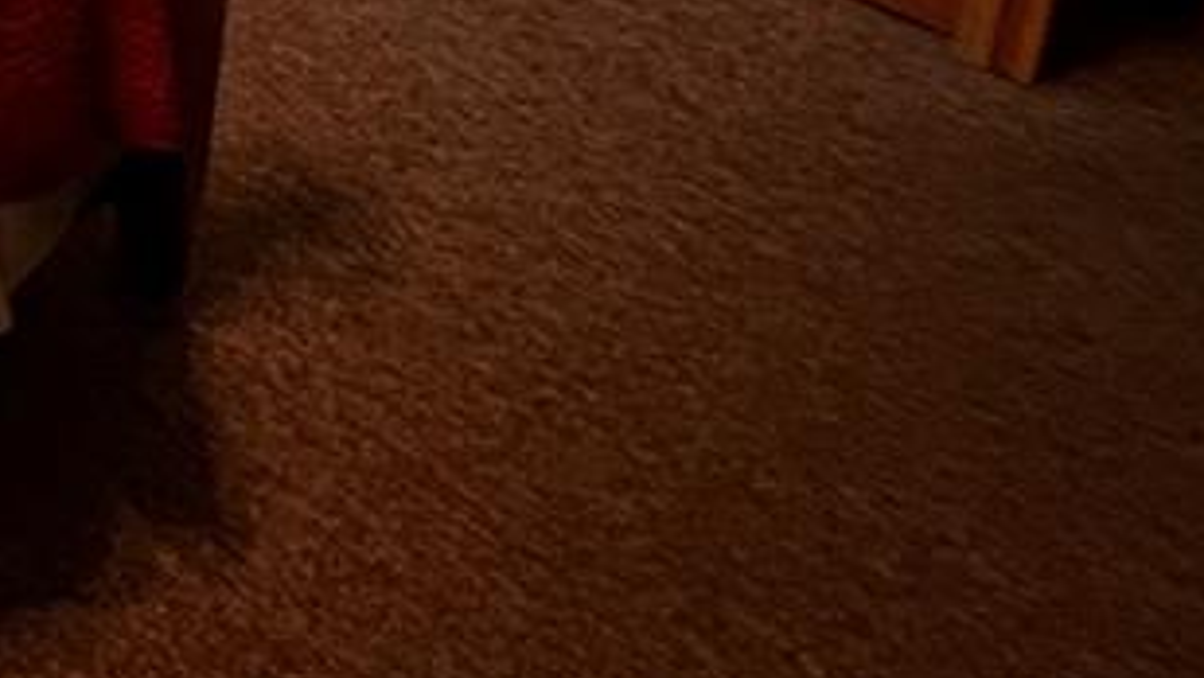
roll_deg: -1.2
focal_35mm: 47
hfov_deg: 34.6
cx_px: -253
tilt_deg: -12.0
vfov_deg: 17.5
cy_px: -701
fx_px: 1501
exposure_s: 1/30
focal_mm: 1.57
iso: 160
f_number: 1.8
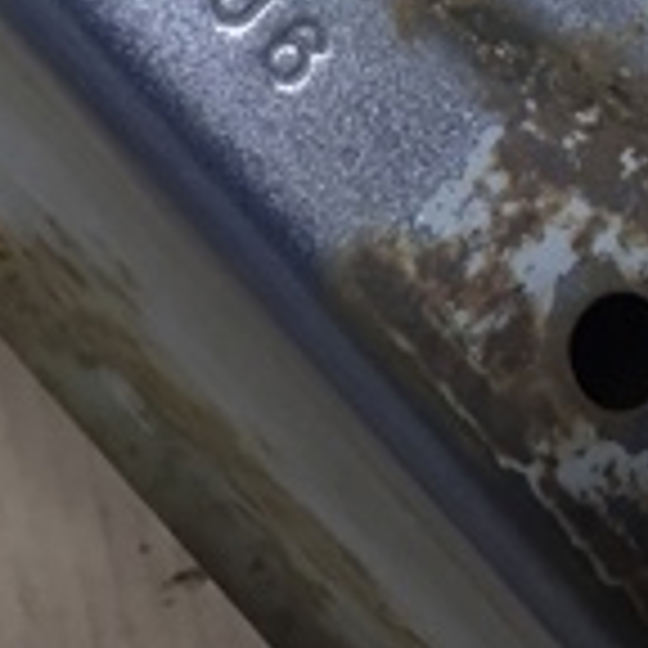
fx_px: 2414
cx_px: 50
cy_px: -423
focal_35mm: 114
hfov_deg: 15.1
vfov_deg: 14.0
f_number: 2.2
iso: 80
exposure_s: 1/33
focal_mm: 4.15
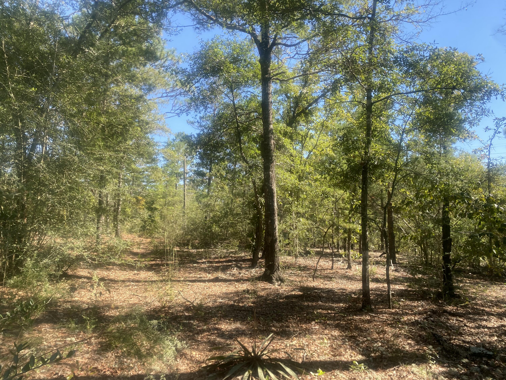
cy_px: 190
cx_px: 253
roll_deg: -0.6
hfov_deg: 67.3
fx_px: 380
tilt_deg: +6.1
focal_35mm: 26
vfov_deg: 53.1
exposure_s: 1/630
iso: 32
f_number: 1.8
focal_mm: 4.25
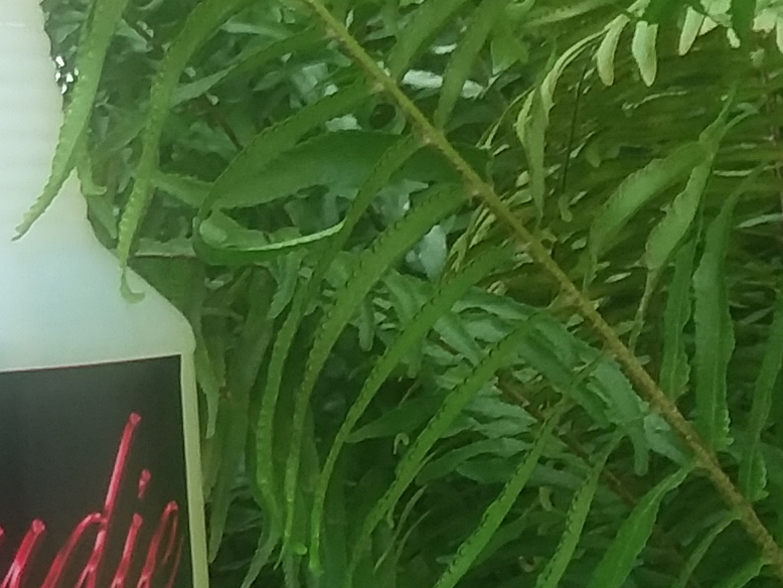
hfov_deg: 19.7
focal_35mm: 96
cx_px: -27
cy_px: 386
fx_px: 2172
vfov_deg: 15.4
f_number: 1.9
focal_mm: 2.47
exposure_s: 1/120
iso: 40
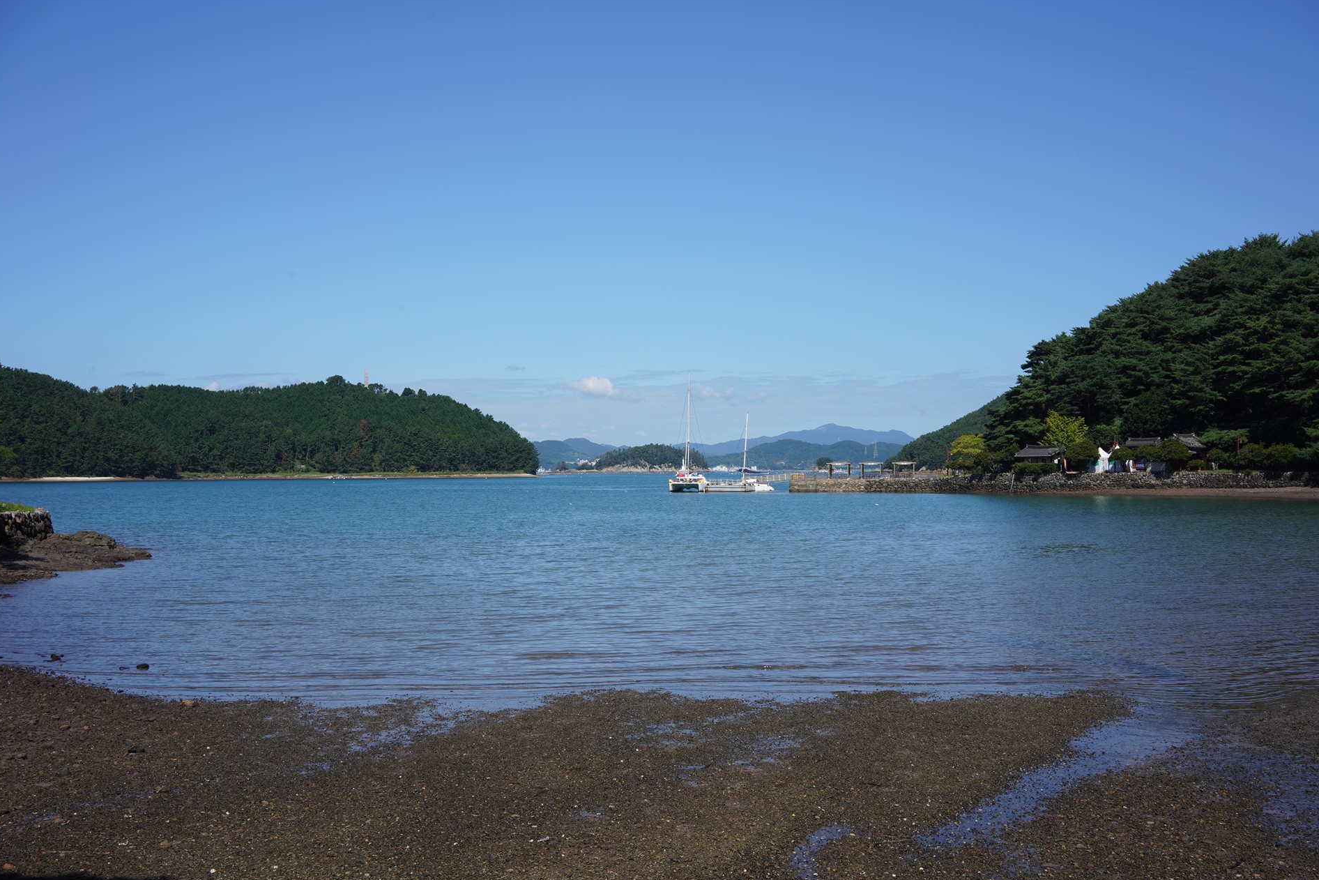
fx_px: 1356
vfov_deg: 36.0
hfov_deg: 51.9
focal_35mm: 37
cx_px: 655
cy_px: 449
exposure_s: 1/125
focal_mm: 35
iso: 100
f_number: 13
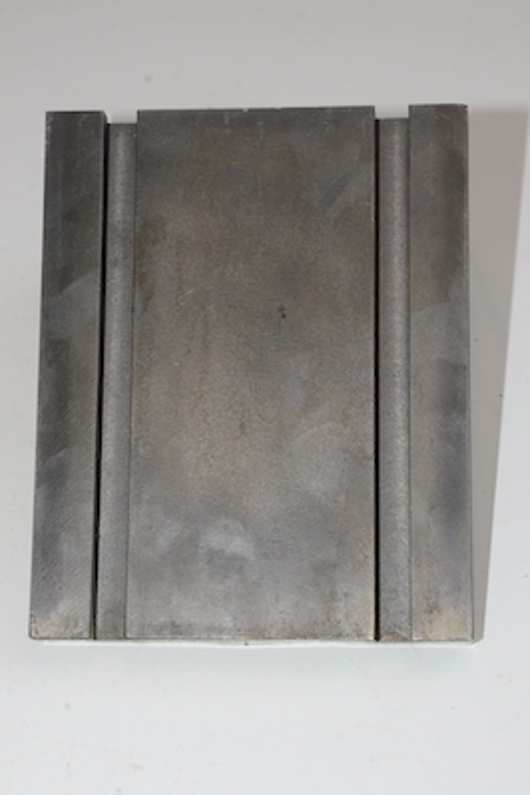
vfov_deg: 21.5
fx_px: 2098
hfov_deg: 14.4
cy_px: 395
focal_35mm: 95
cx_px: 263
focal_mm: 62
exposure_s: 1/60
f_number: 14
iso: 800
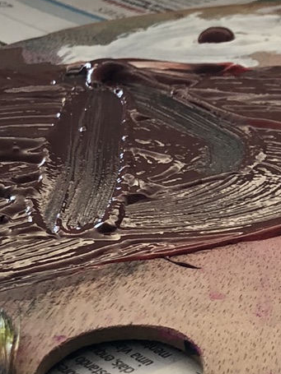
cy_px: 145
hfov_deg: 11.6
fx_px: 1364
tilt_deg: -21.4
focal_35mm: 126
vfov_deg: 15.6
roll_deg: +0.0
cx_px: 309
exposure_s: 1/30
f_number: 1.8
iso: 32
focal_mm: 3.99
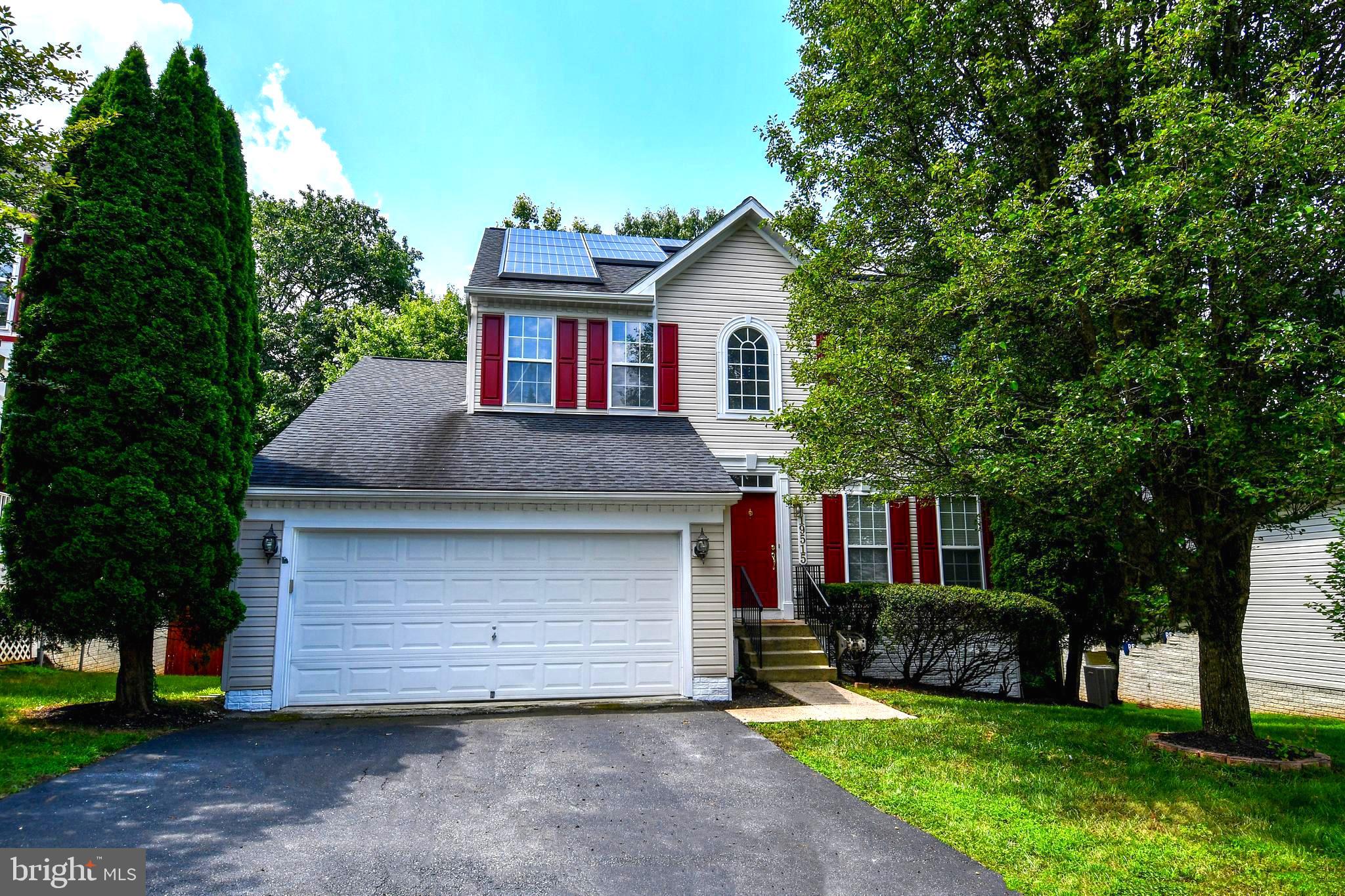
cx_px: 672
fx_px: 672
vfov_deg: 67.4
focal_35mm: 18
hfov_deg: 90.0
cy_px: 448
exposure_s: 1/250
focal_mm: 12
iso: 160
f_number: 8
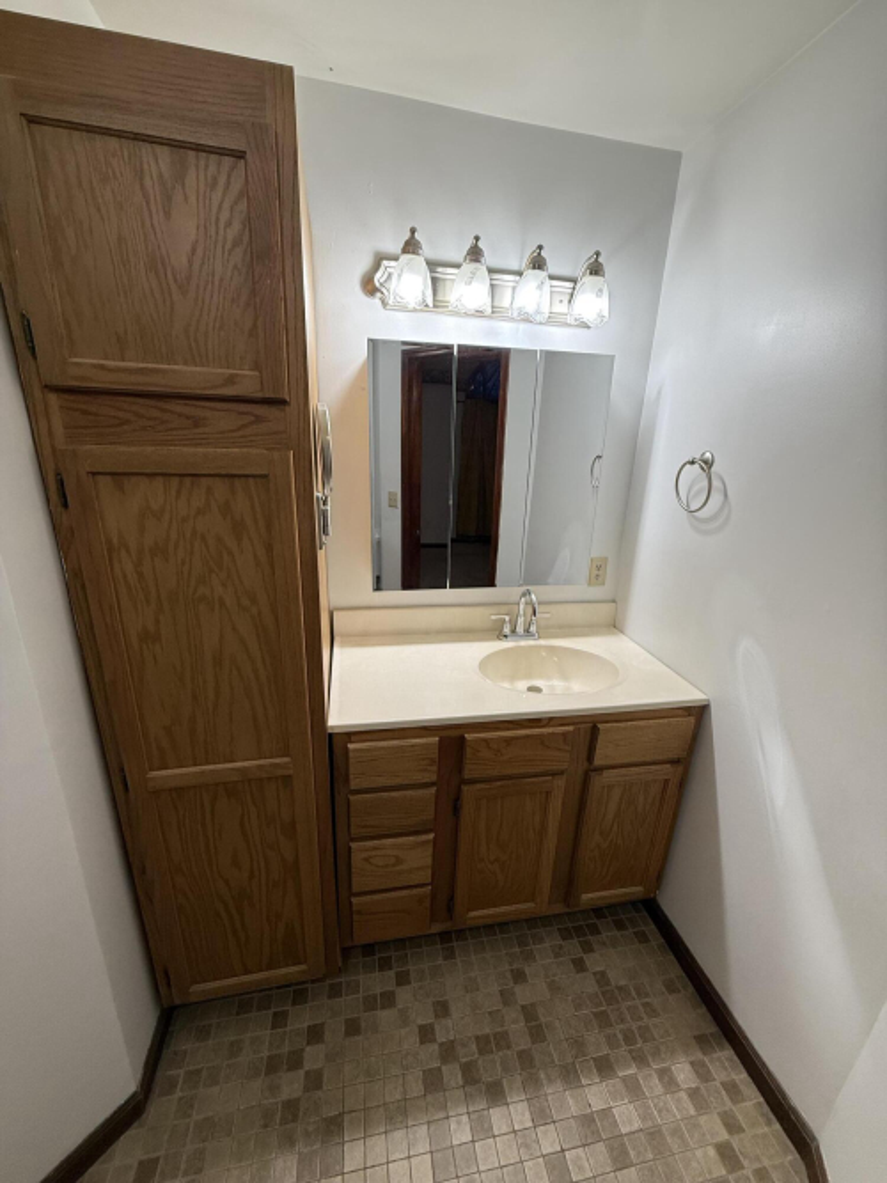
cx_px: 444
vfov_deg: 102.1
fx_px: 478
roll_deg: -1.6
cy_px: 592
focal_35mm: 14
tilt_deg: -15.9
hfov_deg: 85.7
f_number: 2.2
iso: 160
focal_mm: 2.22
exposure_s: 1/120
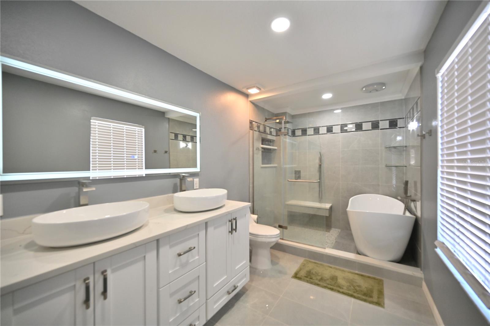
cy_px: 163
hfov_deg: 104.3
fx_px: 190
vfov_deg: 81.1
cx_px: 245
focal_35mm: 14
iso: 560
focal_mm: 14
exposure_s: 1/125
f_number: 4
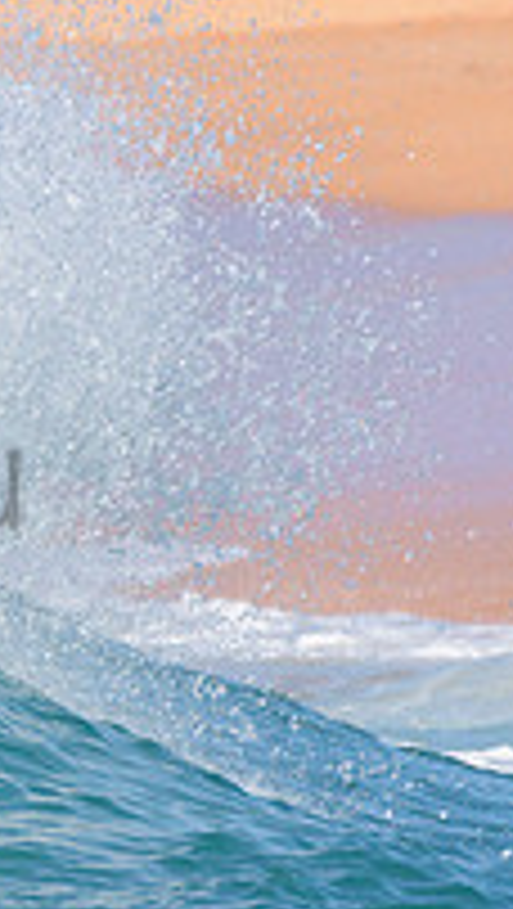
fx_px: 44409
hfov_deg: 0.7
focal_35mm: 1841
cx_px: -606
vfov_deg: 1.2
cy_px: 283
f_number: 5.6
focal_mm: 500
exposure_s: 1/2000
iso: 180
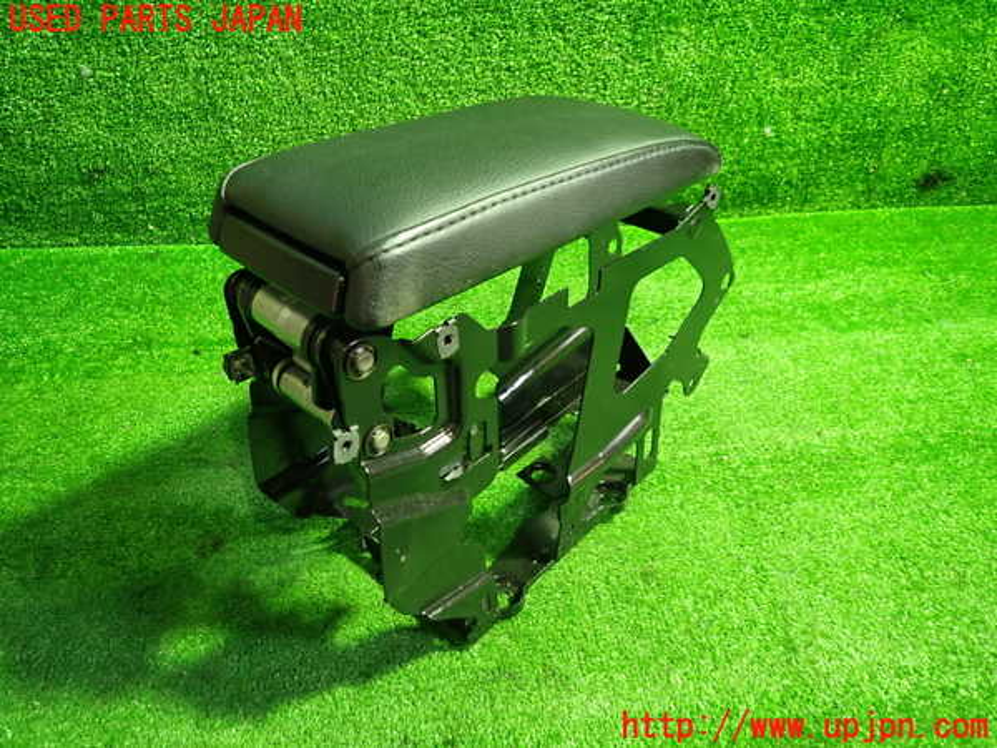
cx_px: 498
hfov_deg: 69.4
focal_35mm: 25
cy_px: 374
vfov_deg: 54.9
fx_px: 720
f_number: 2
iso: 500
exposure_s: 1/30
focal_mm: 4.5
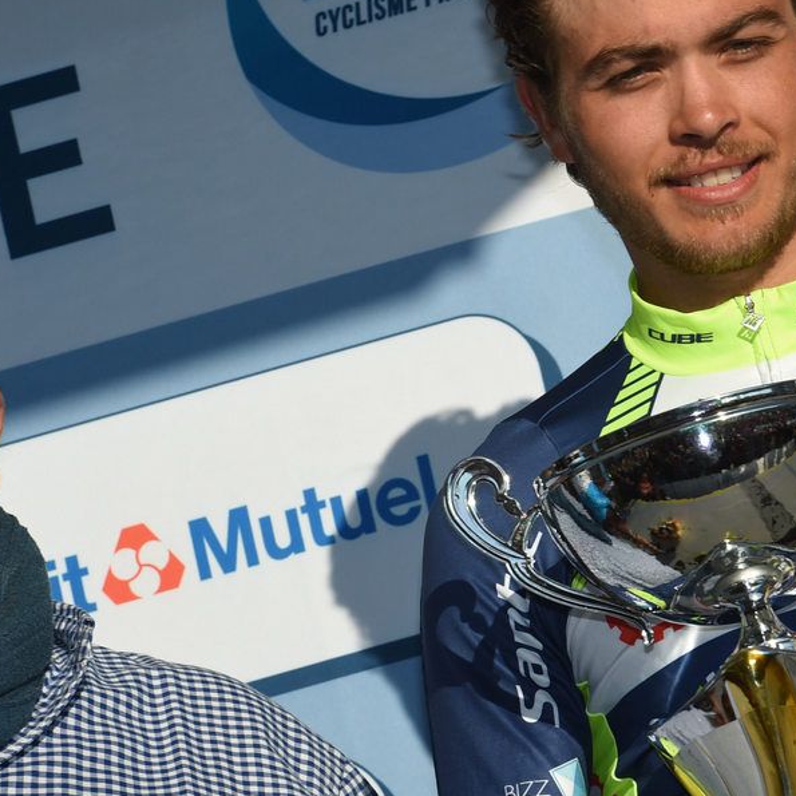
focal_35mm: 334
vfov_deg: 5.2
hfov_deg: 5.2
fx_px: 8689
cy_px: 304
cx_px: 676
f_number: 13
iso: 200
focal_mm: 195
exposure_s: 1/250
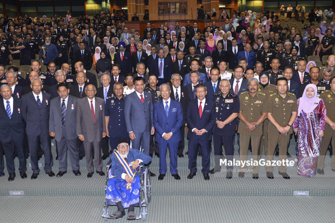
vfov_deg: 41.1
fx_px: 298
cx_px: 168
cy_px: 112
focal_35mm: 32
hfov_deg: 58.7
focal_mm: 32
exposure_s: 1/125
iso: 1250
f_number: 3.5
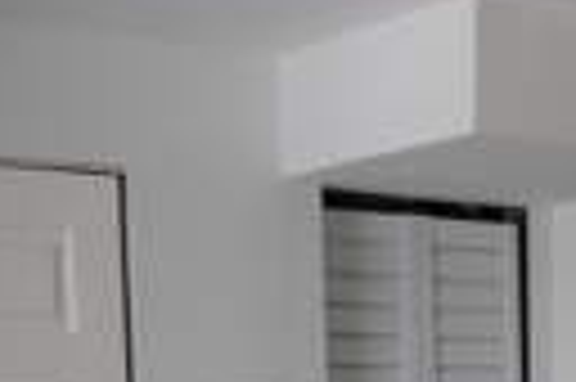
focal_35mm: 101
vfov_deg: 12.8
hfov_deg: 18.6
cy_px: 582
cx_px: 774
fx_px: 1614
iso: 400
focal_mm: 18
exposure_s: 1/125
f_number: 5.6
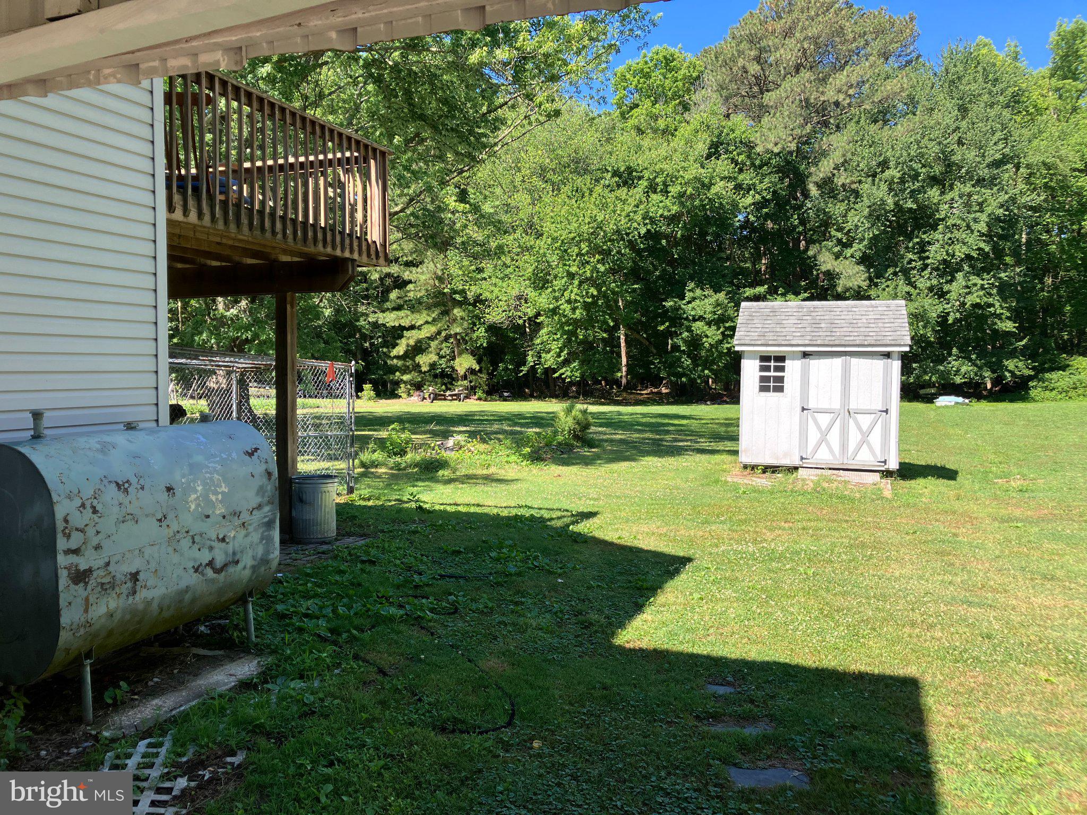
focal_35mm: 28
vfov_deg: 49.7
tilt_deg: -1.7
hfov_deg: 63.4
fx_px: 879
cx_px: 544
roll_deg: +0.7
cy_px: 408
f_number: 1.8
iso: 32
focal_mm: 3.99
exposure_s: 1/558
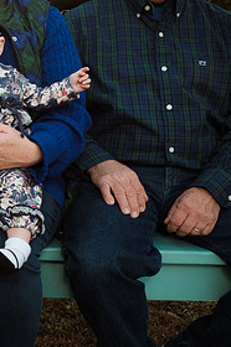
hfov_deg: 21.5
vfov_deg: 35.7
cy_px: 162
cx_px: -82
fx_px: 540
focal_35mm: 56
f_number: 2.8
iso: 200
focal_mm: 18
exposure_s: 1/250
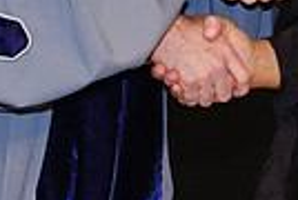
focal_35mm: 233
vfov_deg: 5.9
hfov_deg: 8.7
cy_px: -17
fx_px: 1933
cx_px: 364
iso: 1250
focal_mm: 24.9
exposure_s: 1/125
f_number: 4
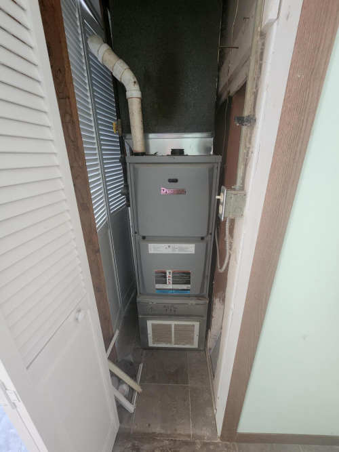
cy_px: 226
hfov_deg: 89.9
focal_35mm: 13
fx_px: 170
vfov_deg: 106.2
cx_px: 170
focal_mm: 2.2
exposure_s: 1/30
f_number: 2.2
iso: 400
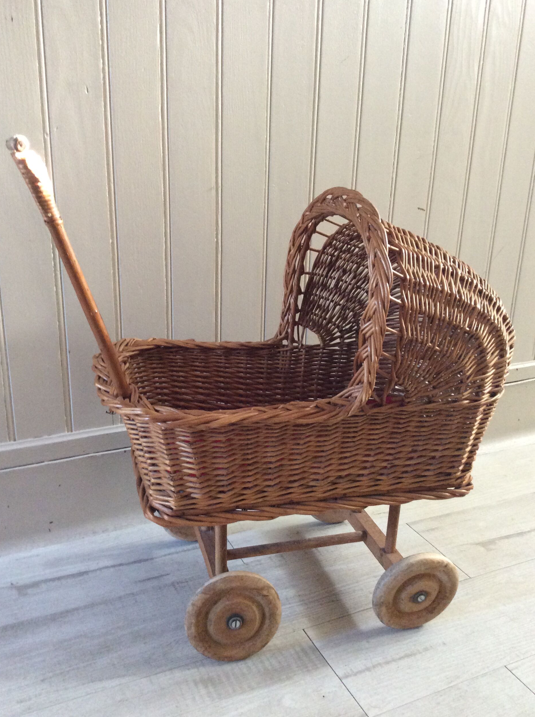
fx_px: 682
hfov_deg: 42.8
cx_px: 263
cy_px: 352
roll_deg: -1.5
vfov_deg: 55.4
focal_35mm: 33
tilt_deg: -17.9
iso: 200
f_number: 2.4
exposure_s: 1/25
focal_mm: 3.3
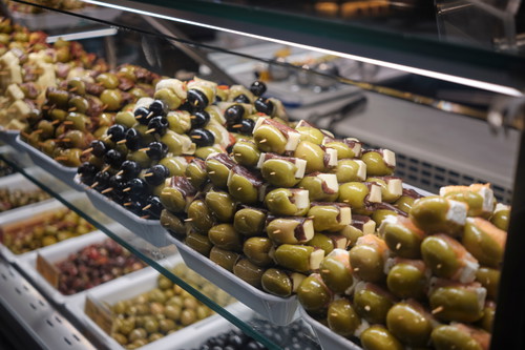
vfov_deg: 32.6
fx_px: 598
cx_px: 262
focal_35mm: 41
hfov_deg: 47.4
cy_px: 175
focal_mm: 27
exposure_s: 1/180
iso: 200
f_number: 2.8
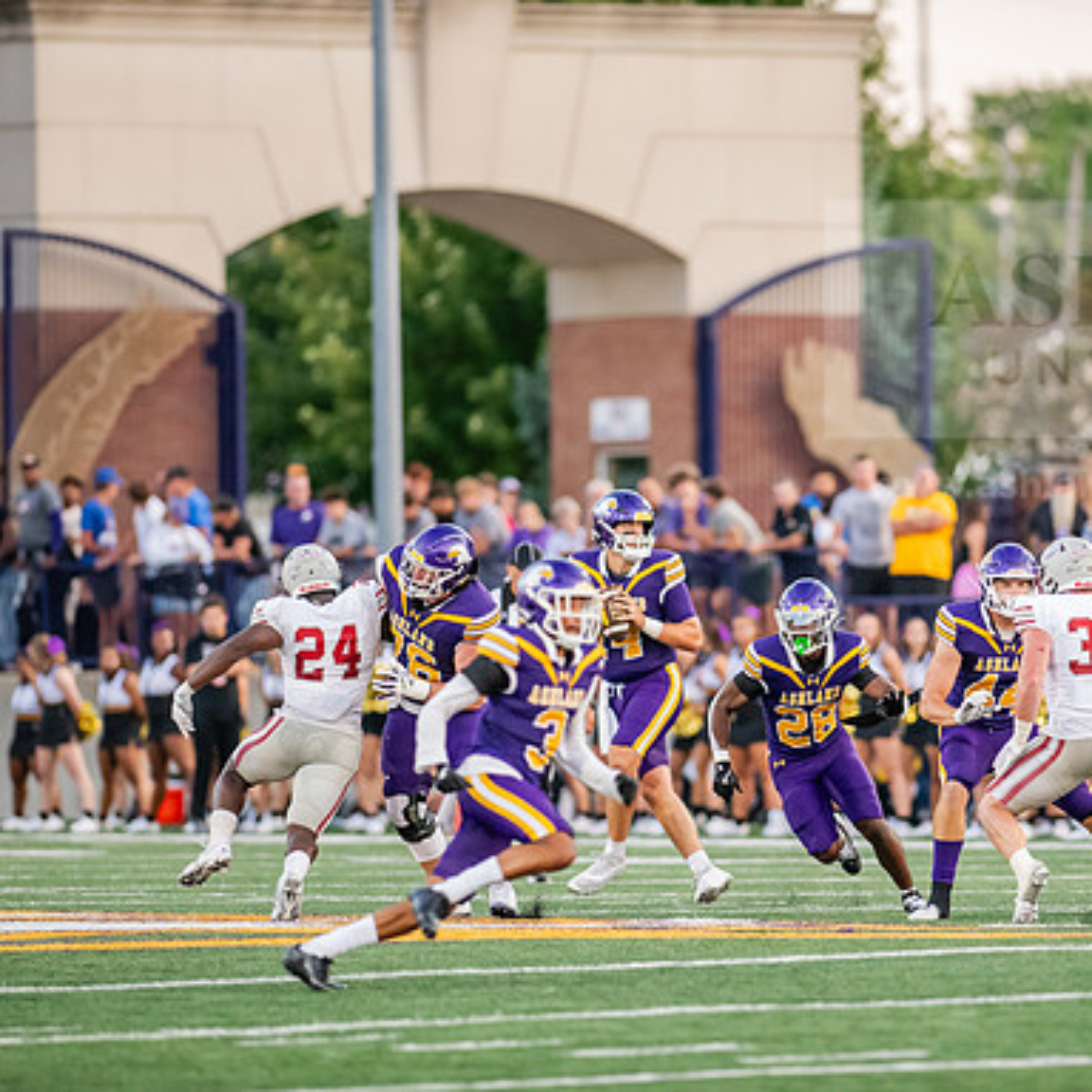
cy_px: 545
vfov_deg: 4.6
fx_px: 13741
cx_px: 739
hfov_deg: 4.6
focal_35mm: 385
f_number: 3.2
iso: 3200
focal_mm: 300
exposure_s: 1/1000
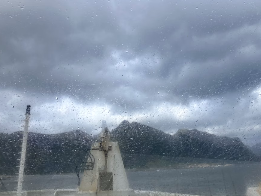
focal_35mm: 33
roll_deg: +3.2
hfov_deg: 55.1
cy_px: 93
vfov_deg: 42.9
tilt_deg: +16.7
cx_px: 150
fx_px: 249
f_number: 1.8
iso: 32
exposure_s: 1/1946
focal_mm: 3.99
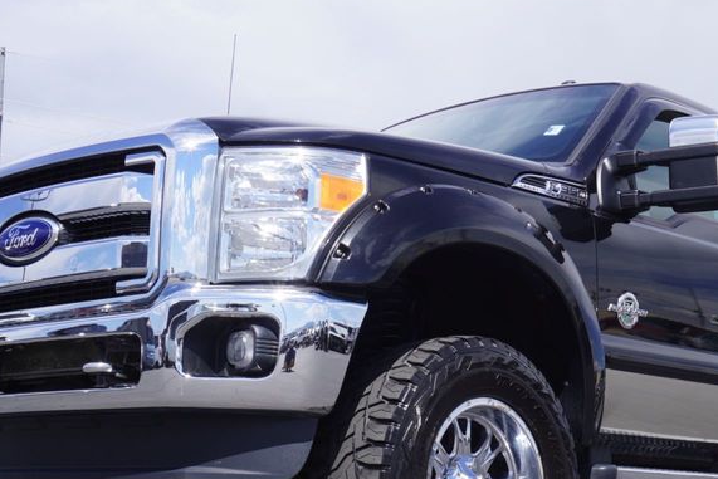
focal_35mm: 70
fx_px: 1396
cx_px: 473
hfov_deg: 28.7
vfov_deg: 19.4
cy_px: 336
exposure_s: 1/160
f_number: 11
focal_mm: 26
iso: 100
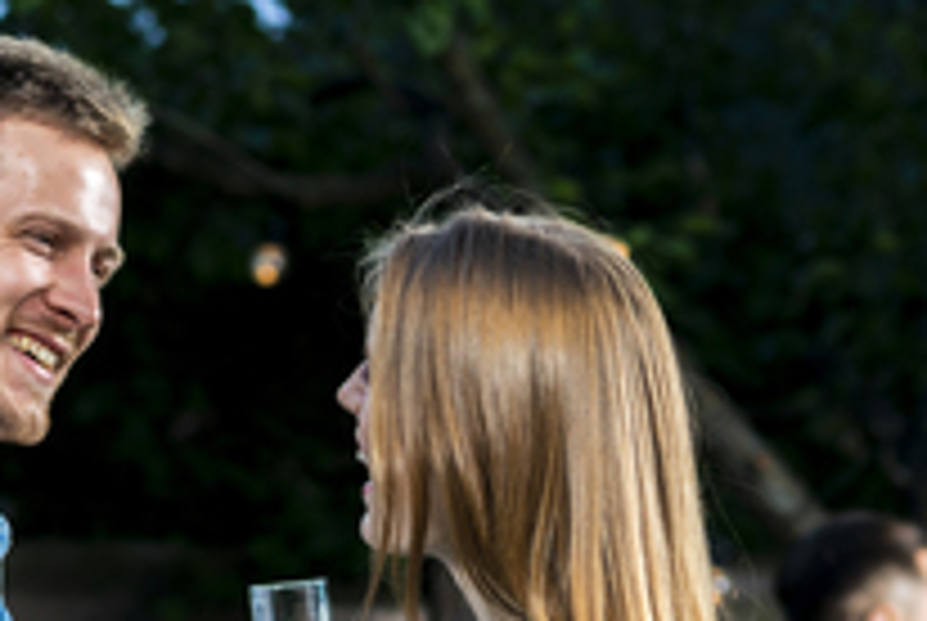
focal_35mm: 247
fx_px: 6369
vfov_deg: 5.5
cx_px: 668
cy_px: 878
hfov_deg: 8.3
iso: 320
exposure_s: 1/160
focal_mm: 85
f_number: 4
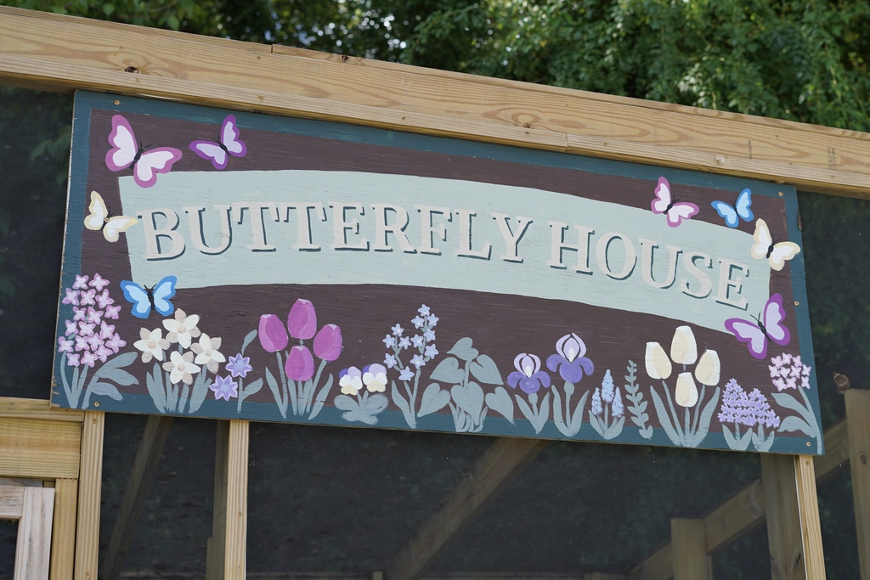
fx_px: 1208
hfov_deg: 39.6
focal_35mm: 50
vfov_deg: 27.0
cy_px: 290
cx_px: 435
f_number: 4.5
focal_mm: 50
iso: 100
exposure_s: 1/200
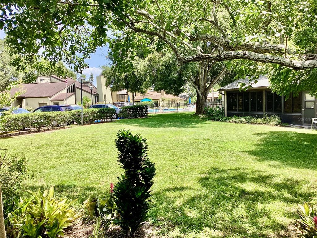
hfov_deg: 58.4
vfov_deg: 45.4
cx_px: 158
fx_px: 284
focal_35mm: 31
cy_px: 119
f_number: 2.4
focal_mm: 3.3
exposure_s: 1/392
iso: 25
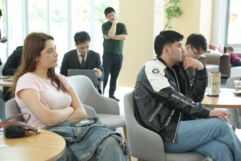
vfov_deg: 19.5
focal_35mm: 70
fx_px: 469
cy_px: 80
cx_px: 120
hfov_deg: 28.8
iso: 2000
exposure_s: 1/125
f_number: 4.5
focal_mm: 70
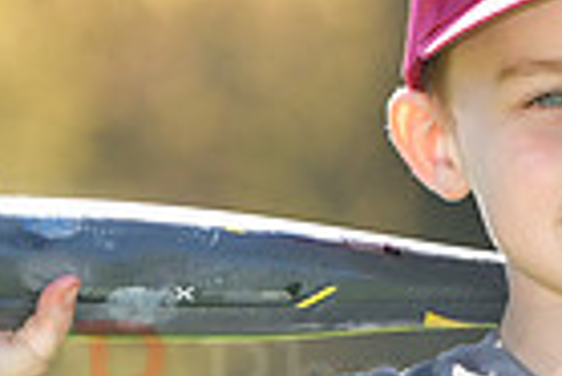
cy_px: 358
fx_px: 12705
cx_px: 477
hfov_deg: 2.5
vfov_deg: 1.7
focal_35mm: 813
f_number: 4.5
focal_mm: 130
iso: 400
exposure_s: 1/1000
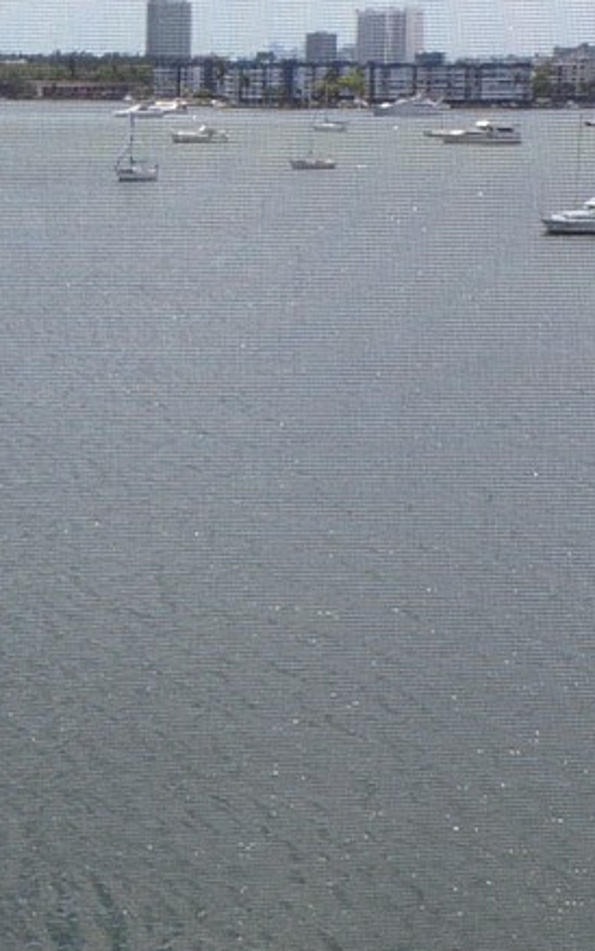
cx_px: -226
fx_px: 2411
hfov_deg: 13.4
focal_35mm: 93
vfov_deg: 22.2
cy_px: 339
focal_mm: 4.3
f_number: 5.8
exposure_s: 1/350
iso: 80
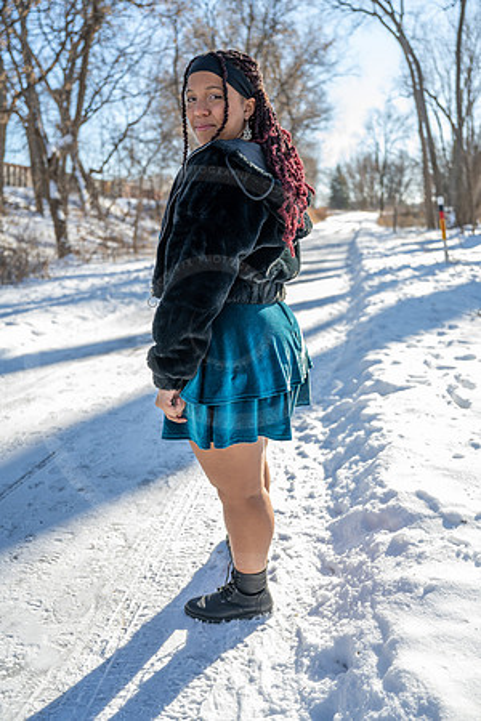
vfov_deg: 57.2
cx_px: 240
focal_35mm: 33
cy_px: 360
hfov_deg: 40.0
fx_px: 661
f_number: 2.8
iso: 125
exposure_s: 1/640
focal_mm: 33
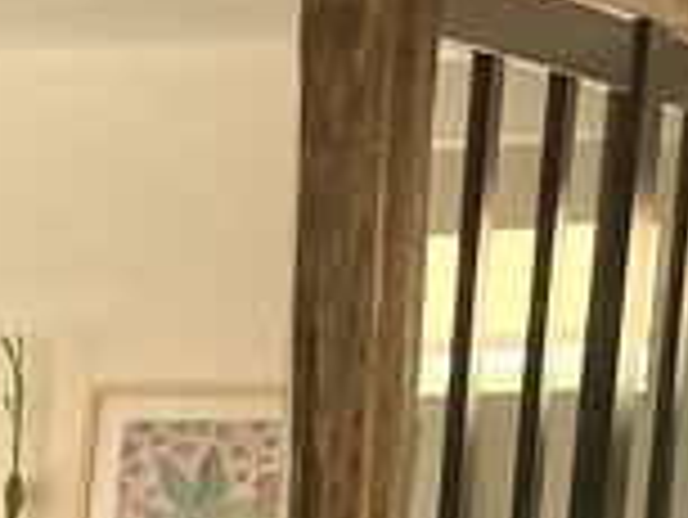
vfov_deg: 7.4
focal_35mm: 183
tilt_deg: -12.4
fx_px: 3640
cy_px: 1378
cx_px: -630
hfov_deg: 10.1
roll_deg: -0.8
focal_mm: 3.99
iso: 80
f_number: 1.8
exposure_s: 1/60
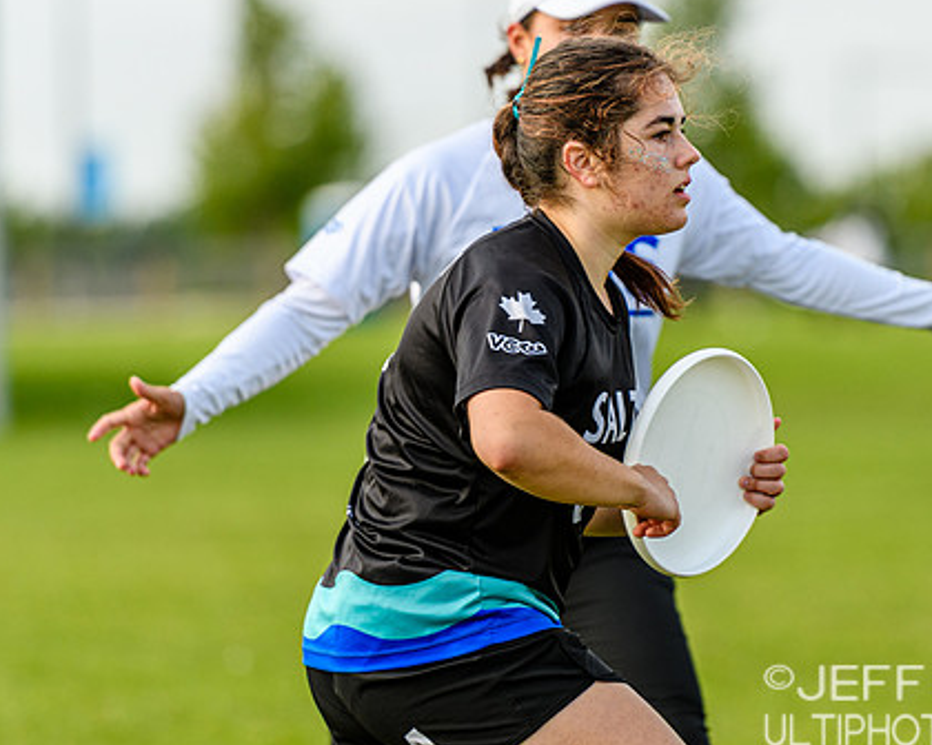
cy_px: 345
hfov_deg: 5.0
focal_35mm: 389
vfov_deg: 4.0
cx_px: 617
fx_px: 10730
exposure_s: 1/1250
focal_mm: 200
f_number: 3.2
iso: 250
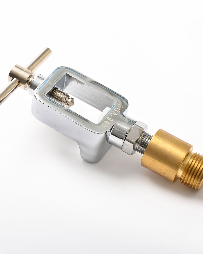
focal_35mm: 100
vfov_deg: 19.2
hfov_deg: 15.4
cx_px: 104
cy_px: 127
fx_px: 751
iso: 250
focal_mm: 70
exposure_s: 1/200
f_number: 10
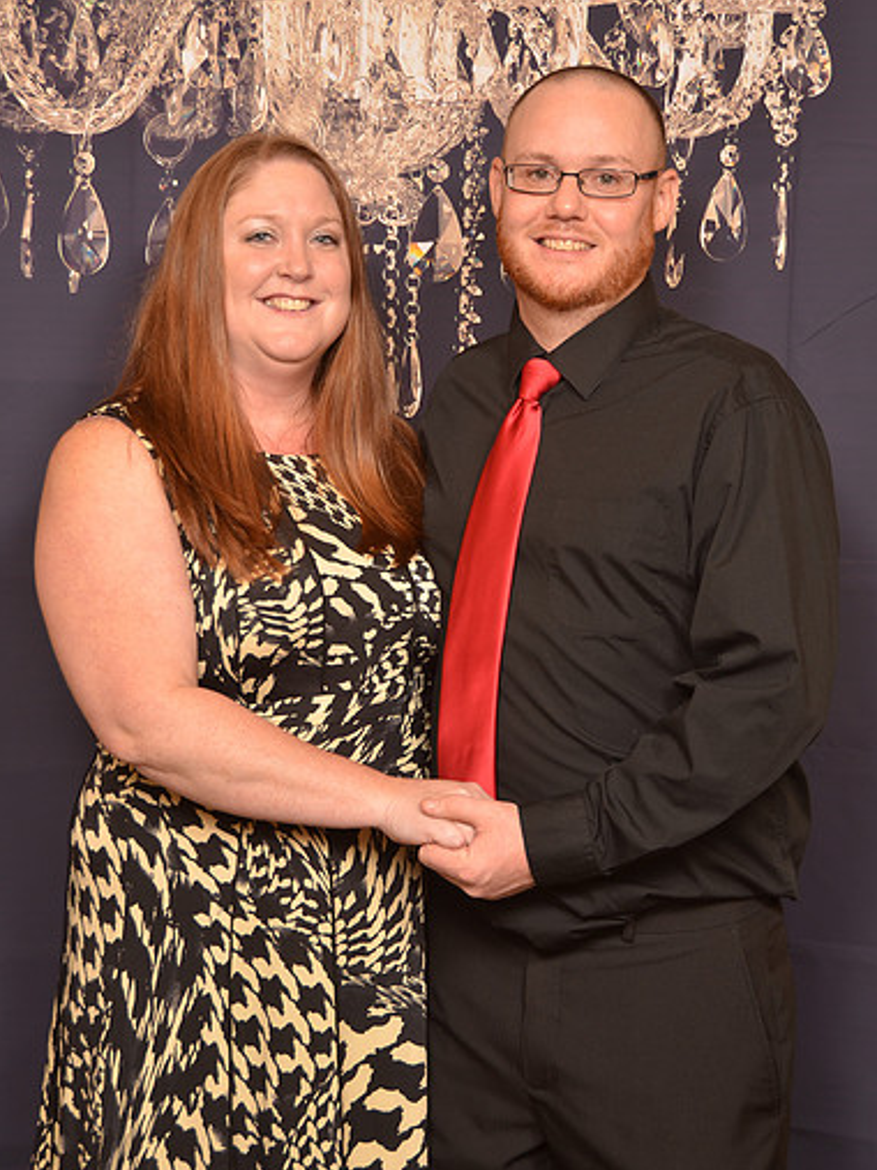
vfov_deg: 24.7
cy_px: 547
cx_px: 436
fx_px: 2670
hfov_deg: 18.7
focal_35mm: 79
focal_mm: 48
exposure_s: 1/60
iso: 200
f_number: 5.6
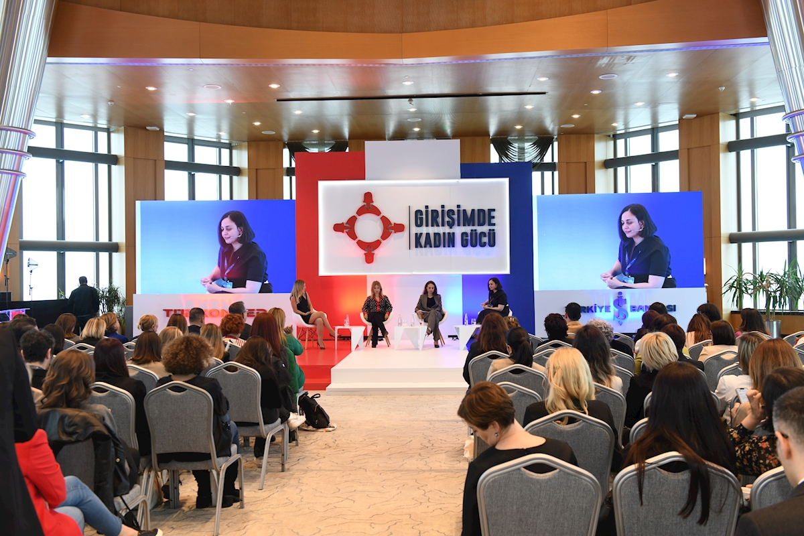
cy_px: 268
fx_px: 782
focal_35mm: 35
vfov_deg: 37.9
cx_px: 402
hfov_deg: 54.4
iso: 800
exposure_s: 1/60
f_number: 5.6
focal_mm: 35
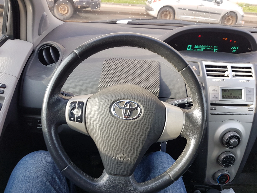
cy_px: 96
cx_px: 128
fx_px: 193
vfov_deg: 53.1
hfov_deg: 67.3
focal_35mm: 26
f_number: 1.7
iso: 40
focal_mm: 4.2
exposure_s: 1/102
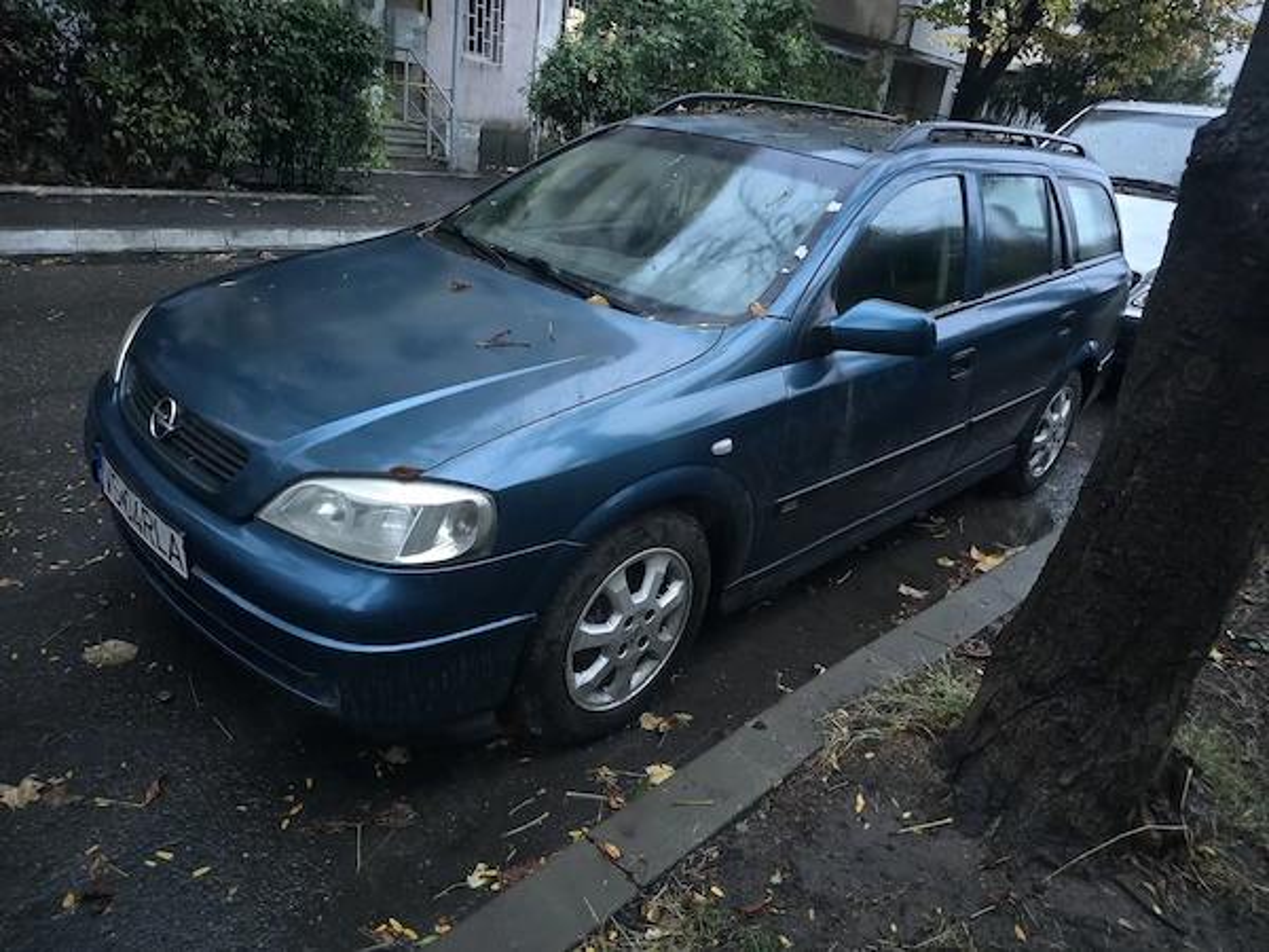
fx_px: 843
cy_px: 476
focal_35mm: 23
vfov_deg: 58.9
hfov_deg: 73.9
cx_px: 634
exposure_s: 1/33.3
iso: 1600
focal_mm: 6.3
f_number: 1.7
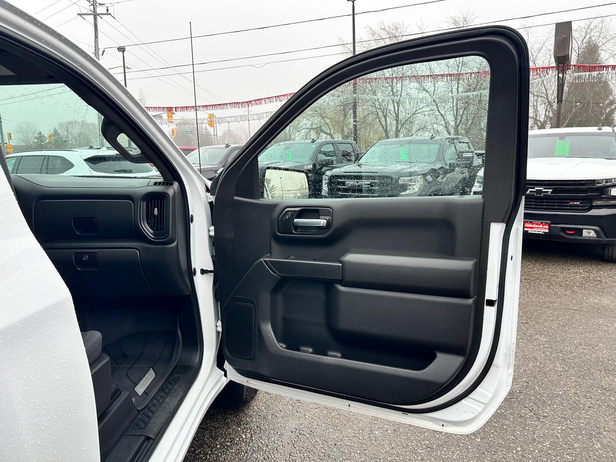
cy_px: 231
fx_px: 427
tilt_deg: -10.1
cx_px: 308
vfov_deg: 56.8
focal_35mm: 24
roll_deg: +0.8
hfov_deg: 71.6
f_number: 1.78
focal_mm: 6.86
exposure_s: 1/564
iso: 80
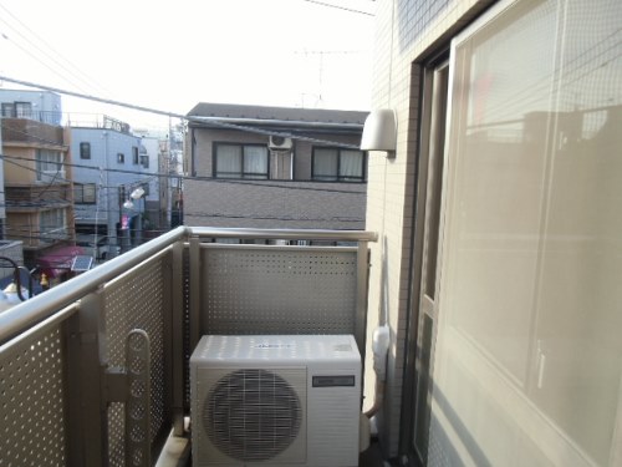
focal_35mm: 24
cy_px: 234
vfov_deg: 56.8
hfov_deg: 71.6
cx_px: 311
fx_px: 431
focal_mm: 4.24
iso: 64
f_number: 3
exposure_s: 1/100
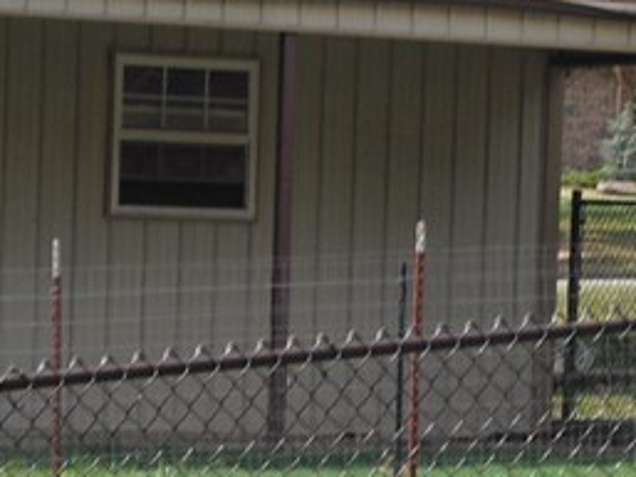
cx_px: 240
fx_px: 4614
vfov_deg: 5.9
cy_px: 302
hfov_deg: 7.9
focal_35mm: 251
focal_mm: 11.2
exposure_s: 1/60
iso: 100
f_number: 10.6
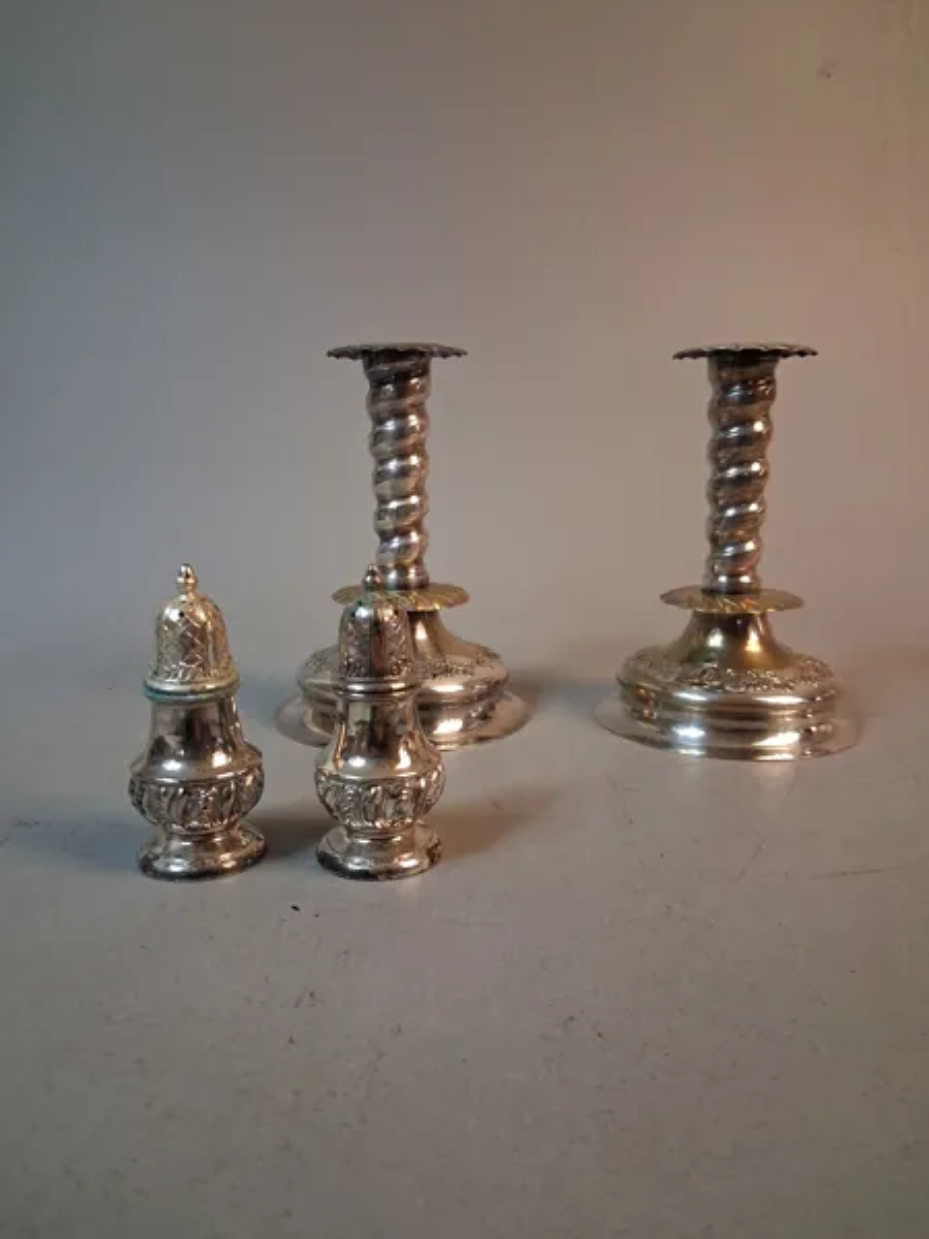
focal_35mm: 27
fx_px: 966
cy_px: 620
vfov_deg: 65.3
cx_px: 464
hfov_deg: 51.4
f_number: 1.8
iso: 250
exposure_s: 1/50
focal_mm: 4
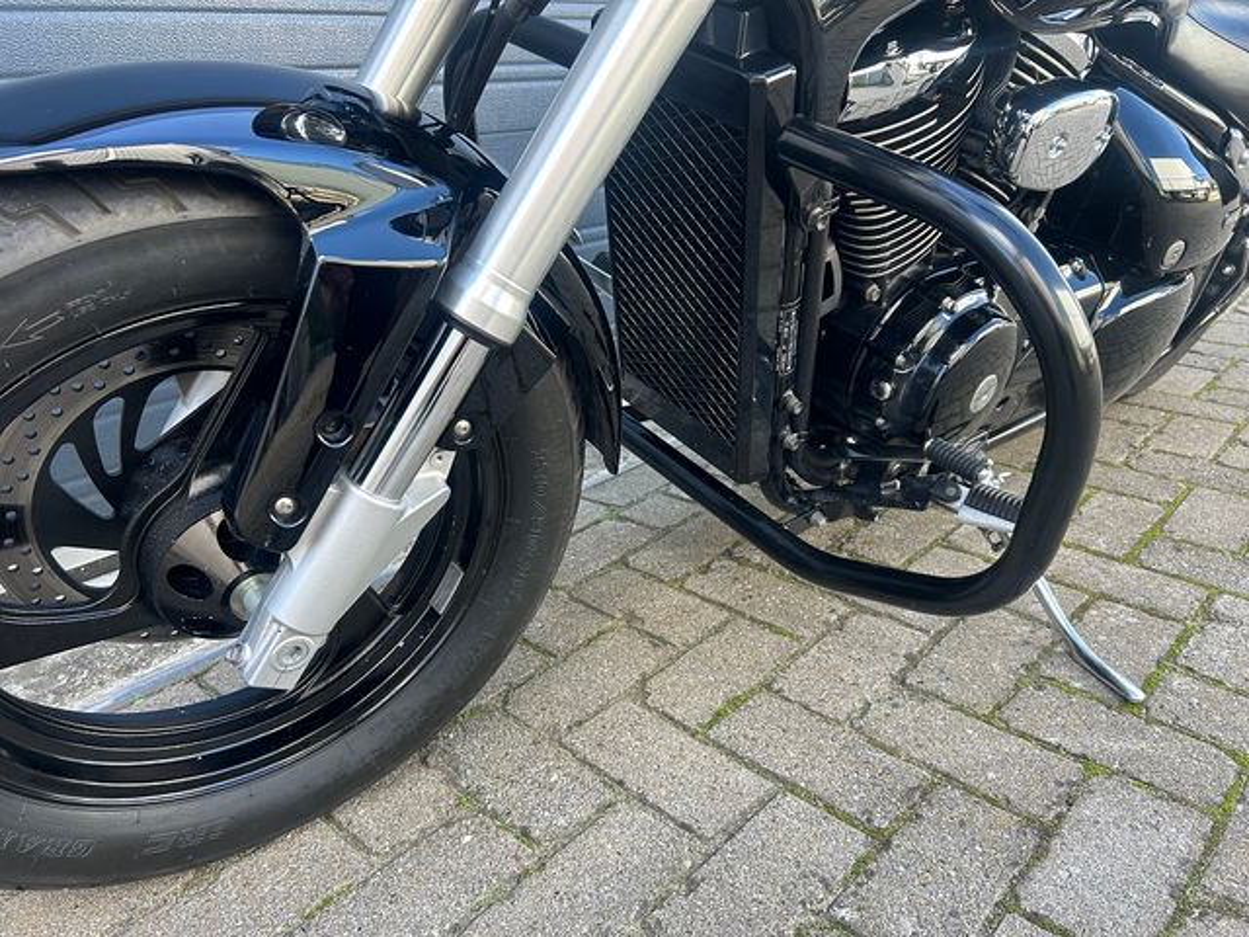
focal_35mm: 26
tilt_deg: -20.5
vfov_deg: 53.1
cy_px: 468
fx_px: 938
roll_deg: +3.7
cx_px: 624
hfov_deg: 67.3
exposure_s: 1/141
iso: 32
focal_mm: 5.7
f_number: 1.5
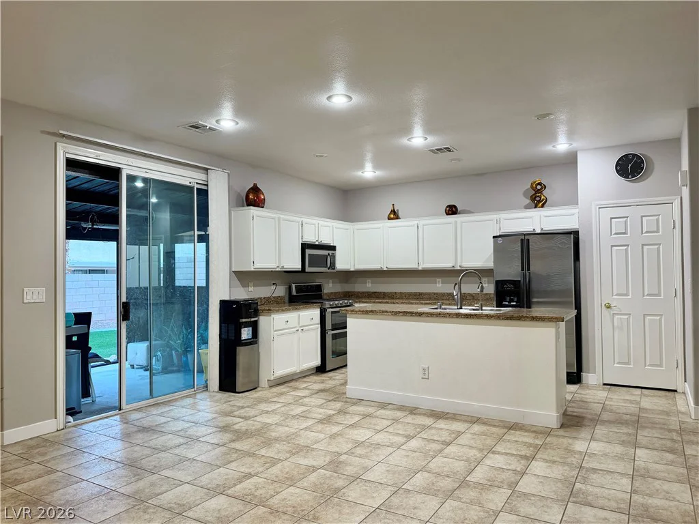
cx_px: 350
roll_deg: +0.4
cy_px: 262
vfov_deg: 56.8
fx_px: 485
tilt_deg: +1.2
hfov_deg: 71.6
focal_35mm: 24
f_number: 1.78
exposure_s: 1/60
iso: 200
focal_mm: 6.76
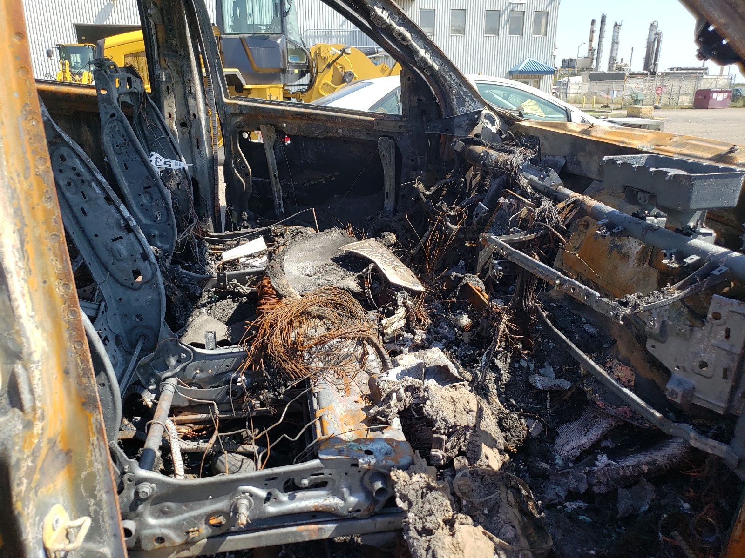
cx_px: 372
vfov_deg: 53.1
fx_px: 560
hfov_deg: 67.3
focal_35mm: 26
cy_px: 279
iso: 50
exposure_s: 1/1000
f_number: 1.5
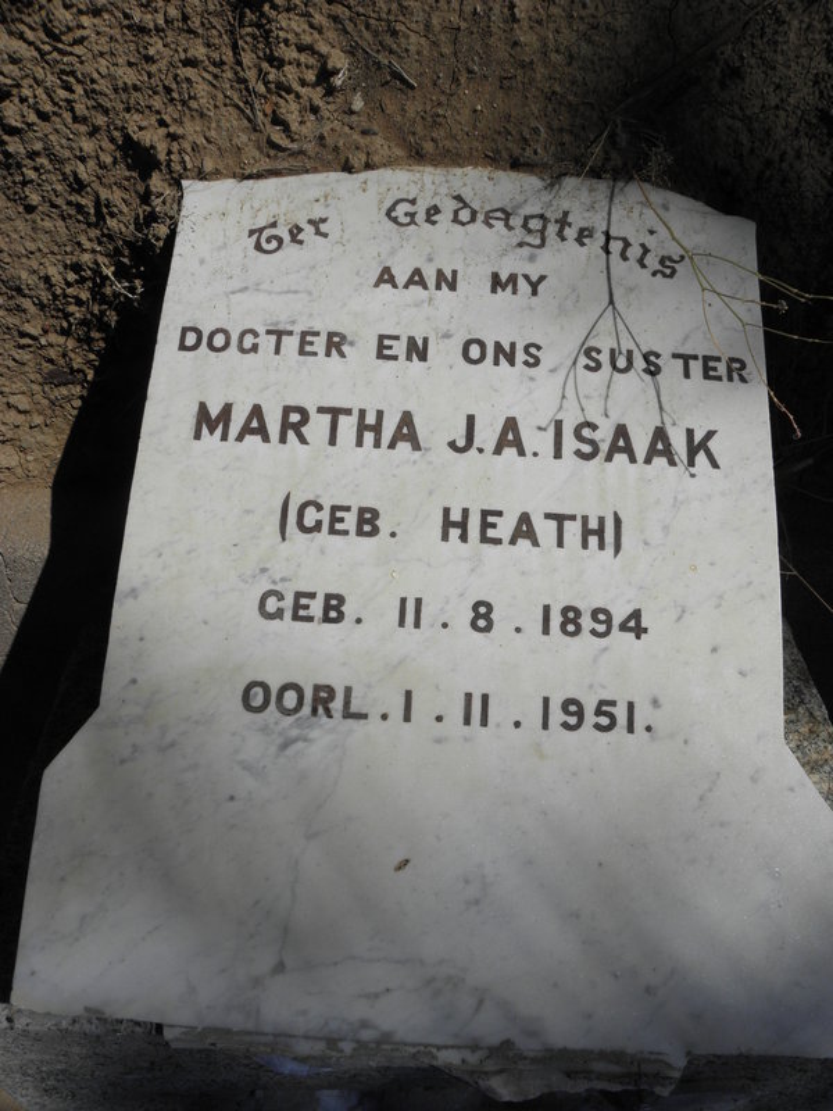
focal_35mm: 26
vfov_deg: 67.3
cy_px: 556
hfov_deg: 53.1
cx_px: 416
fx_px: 834
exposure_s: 1/800
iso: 64
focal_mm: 4.6
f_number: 5.6
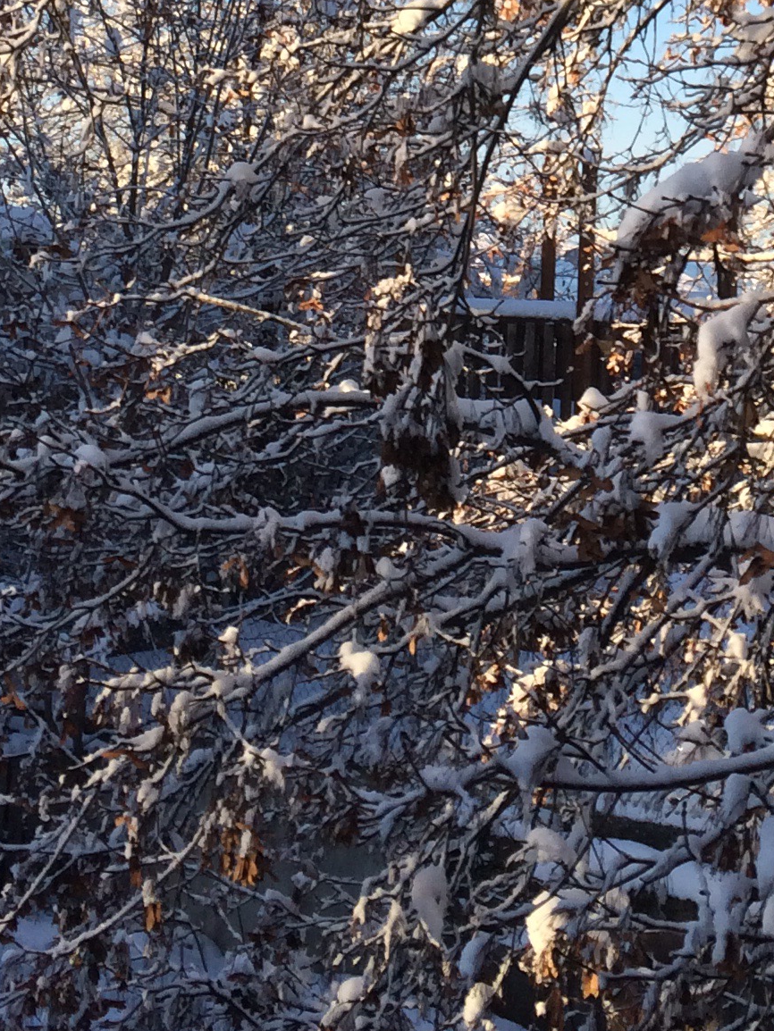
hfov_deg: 17.8
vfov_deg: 22.2
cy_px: -178
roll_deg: -3.3
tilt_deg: +10.0
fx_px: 2444
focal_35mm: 82
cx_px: 677
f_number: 2.2
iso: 32
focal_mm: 4.15
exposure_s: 1/855
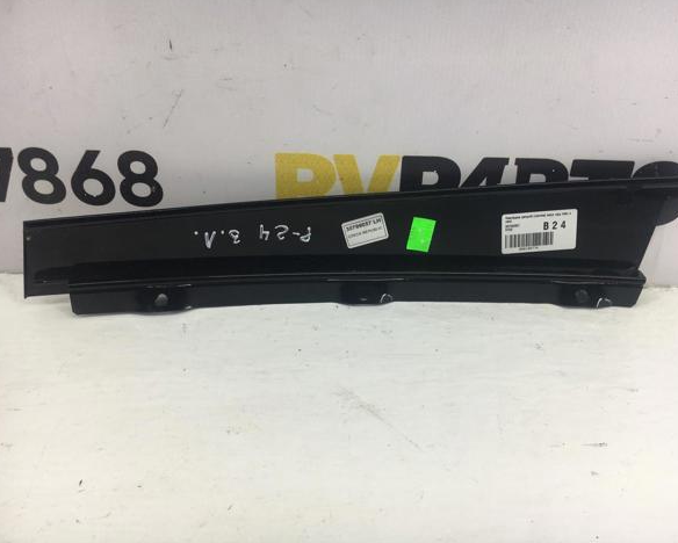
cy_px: 266
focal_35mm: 31
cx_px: 358
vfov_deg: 47.2
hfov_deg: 57.1
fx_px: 622
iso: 25
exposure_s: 1/50
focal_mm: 4.15
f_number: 2.2
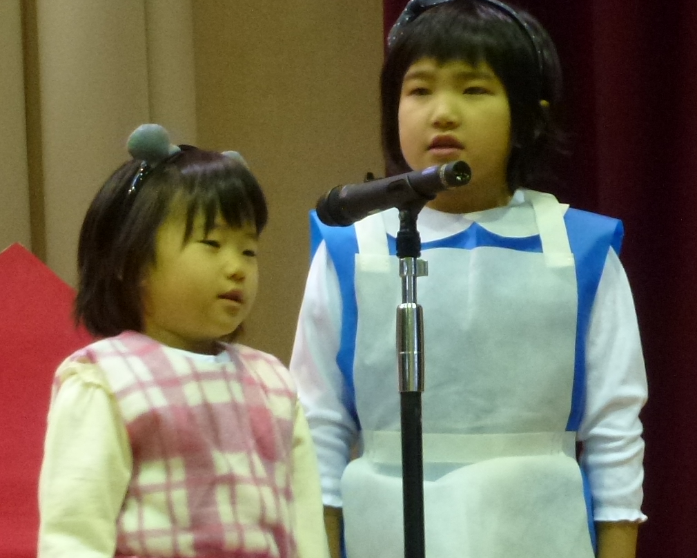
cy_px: 538
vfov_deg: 4.8
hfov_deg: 6.0
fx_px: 6684
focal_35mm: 324
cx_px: 320
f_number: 5.2
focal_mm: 23.4
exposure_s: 1/8
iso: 400
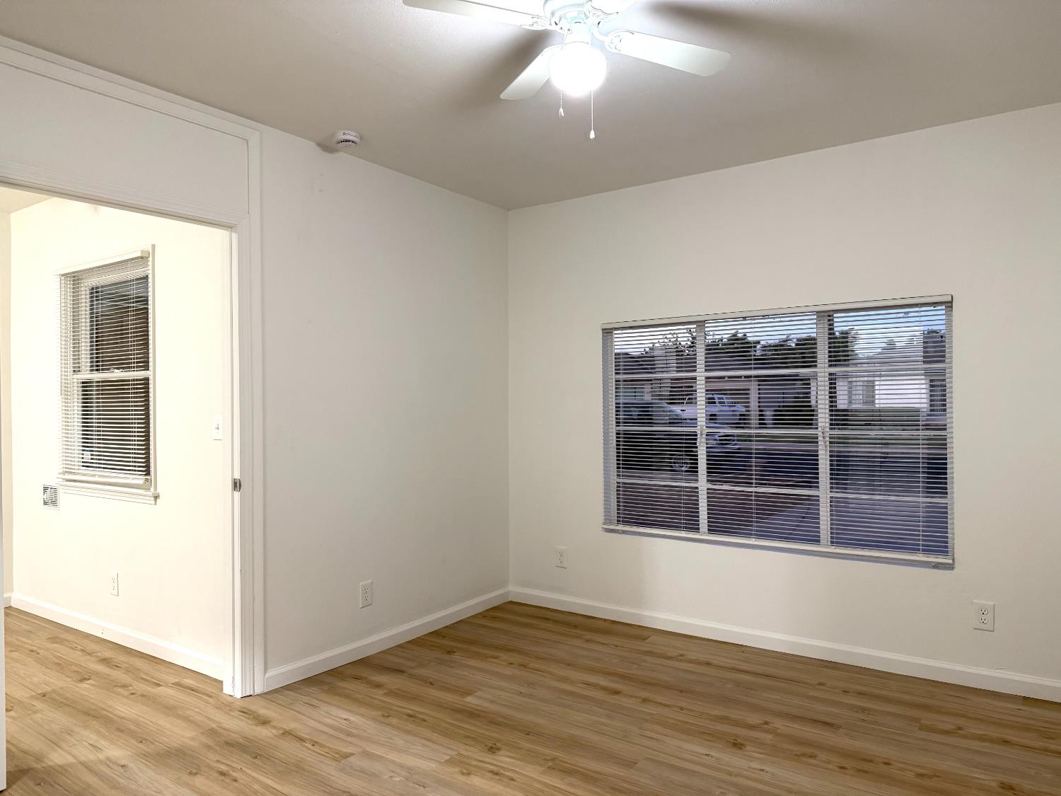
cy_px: 398
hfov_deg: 71.6
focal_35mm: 24
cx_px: 530
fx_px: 736
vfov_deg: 56.8
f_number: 1.78
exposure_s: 1/60
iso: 250
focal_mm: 6.76
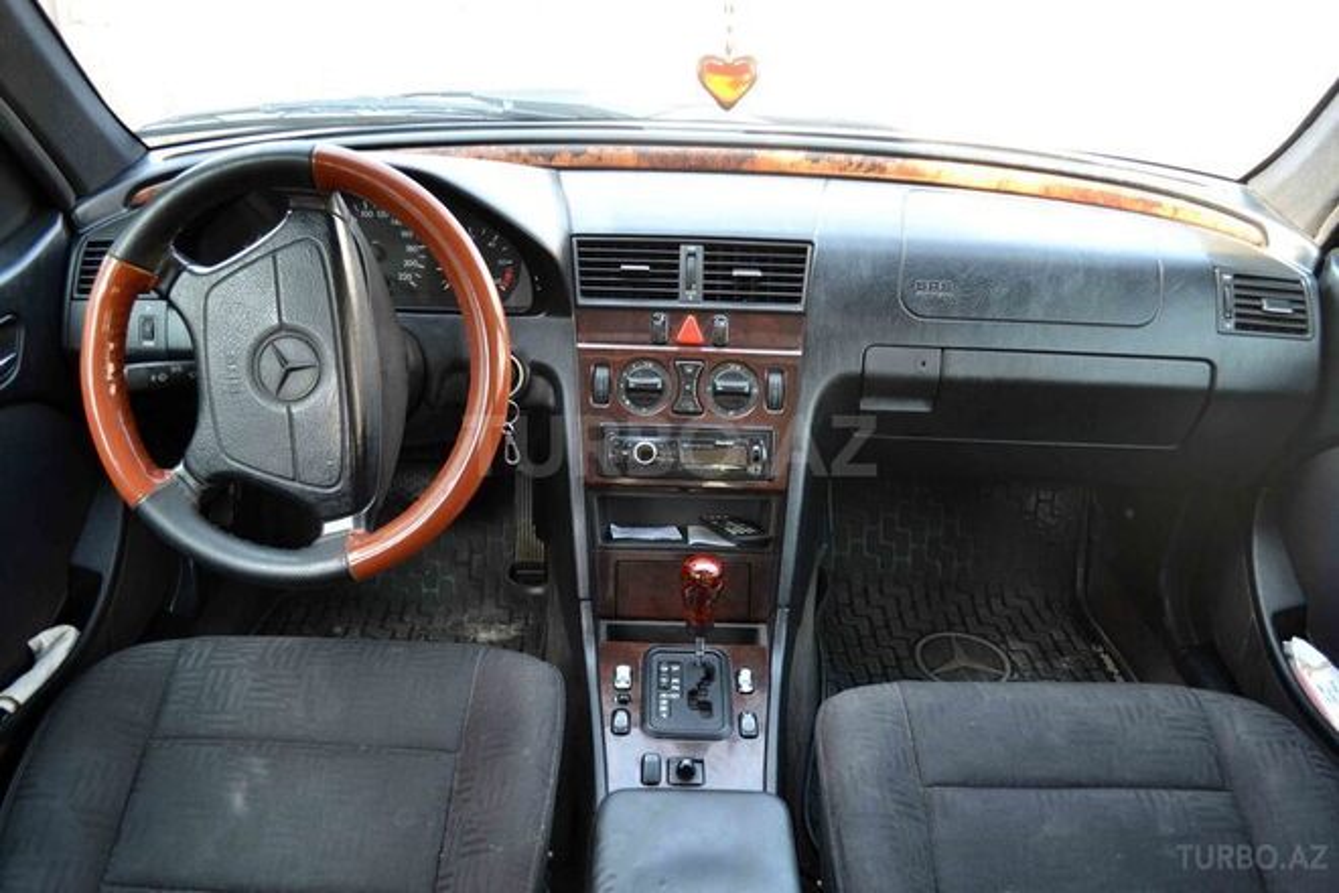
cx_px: 670
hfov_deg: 67.4
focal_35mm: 27
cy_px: 446
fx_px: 1004
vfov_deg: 47.9
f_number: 4
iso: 400
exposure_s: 1/60
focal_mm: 18
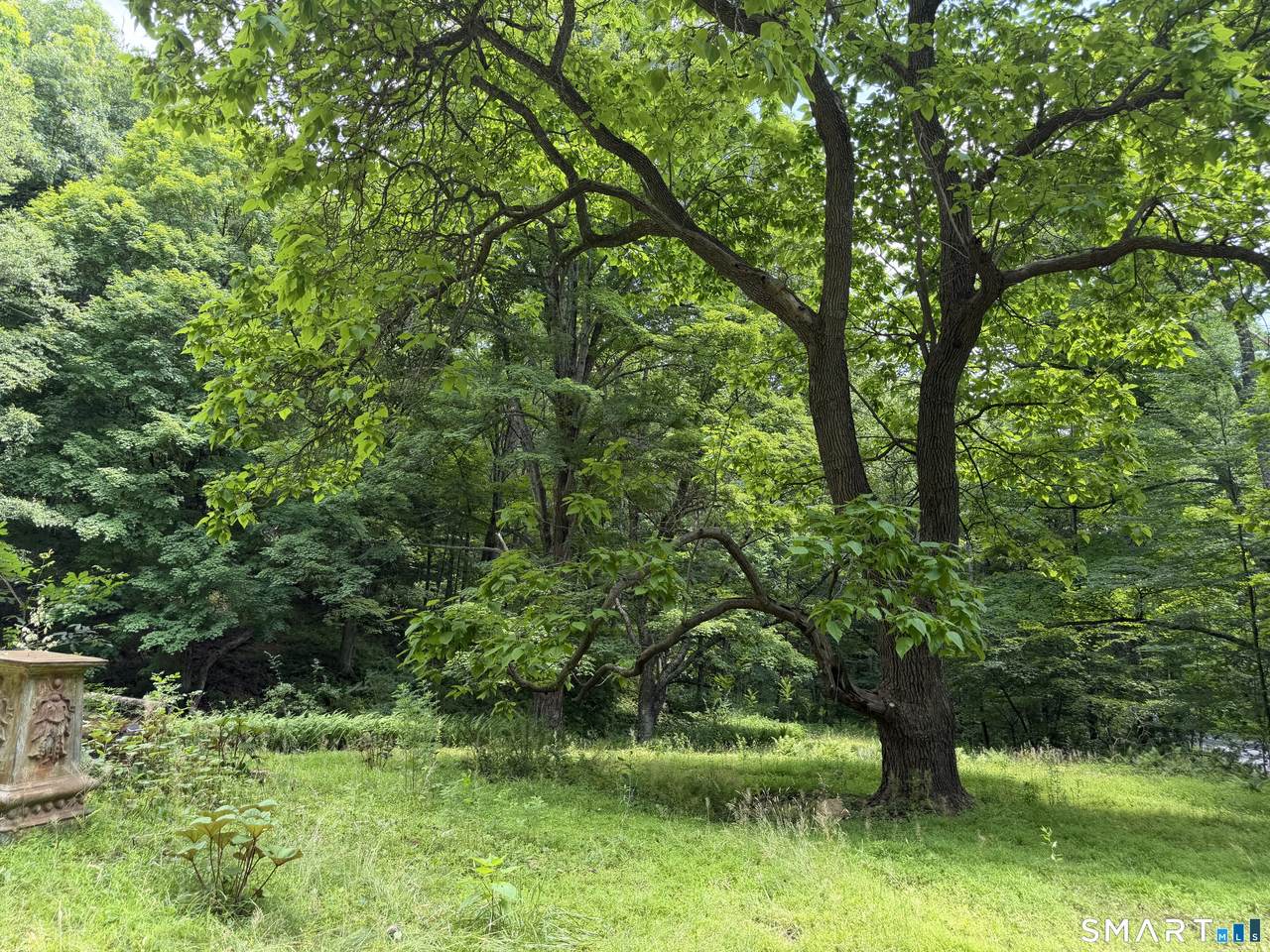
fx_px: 881
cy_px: 476
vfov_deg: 56.8
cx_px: 635
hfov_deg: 71.6
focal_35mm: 24
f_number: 1.78
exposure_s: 1/251
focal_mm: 6.76
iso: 80
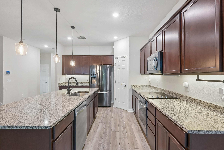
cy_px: 75
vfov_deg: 68.9
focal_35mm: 18
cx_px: 112
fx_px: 109
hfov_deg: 91.6
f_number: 8
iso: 400
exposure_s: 1/8
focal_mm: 17.5
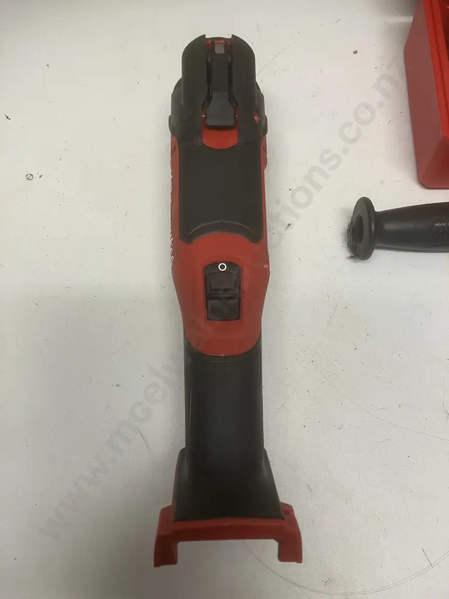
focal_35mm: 28
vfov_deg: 63.4
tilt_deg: -68.7
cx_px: 224
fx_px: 484
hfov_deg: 49.7
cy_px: 300
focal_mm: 3.99
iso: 64
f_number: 1.8
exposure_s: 1/50
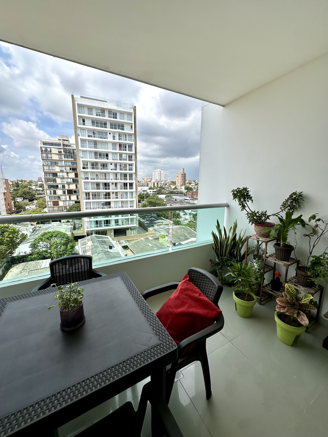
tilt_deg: -10.5
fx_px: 177
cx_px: 164
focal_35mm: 14
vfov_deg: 102.1
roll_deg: -1.5
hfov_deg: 85.7
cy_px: 218
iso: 50
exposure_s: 1/1949
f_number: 2.2
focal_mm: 2.22
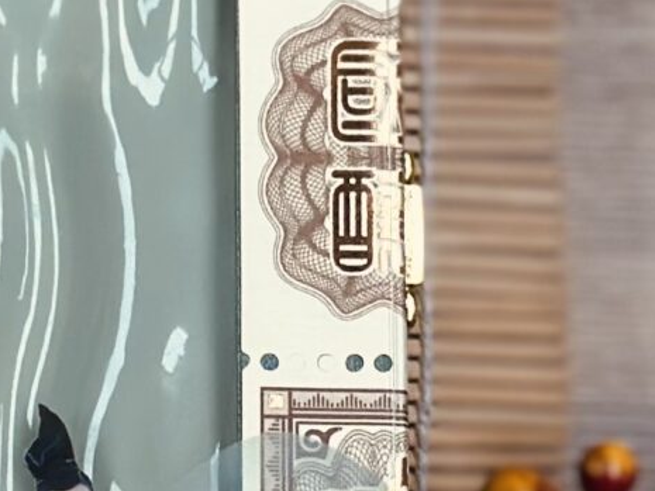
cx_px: -285
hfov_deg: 7.4
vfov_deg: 5.6
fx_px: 4997
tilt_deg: -77.5
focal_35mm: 264
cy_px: 200
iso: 64
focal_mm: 6.86
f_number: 1.78
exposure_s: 1/151
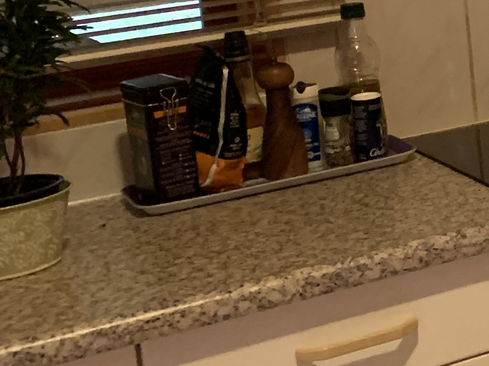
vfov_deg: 14.2
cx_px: 913
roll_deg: +4.0
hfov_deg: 16.1
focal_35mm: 101
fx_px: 1426
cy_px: -69
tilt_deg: -5.0
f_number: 1.8
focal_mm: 4.25
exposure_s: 1/25
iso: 400
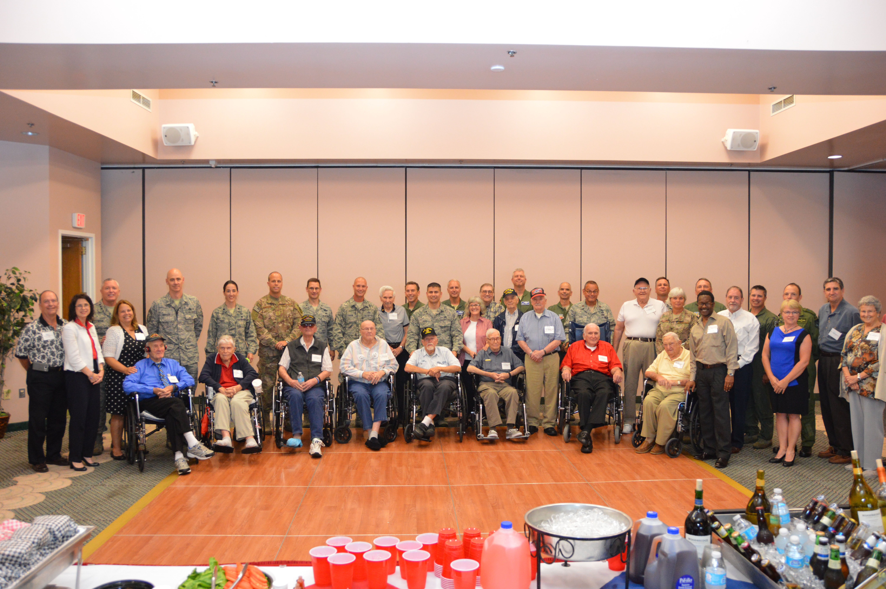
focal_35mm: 27
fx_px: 664
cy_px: 294
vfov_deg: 47.8
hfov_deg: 67.4
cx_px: 443
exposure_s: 1/60
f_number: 3.5
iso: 1400
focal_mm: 18
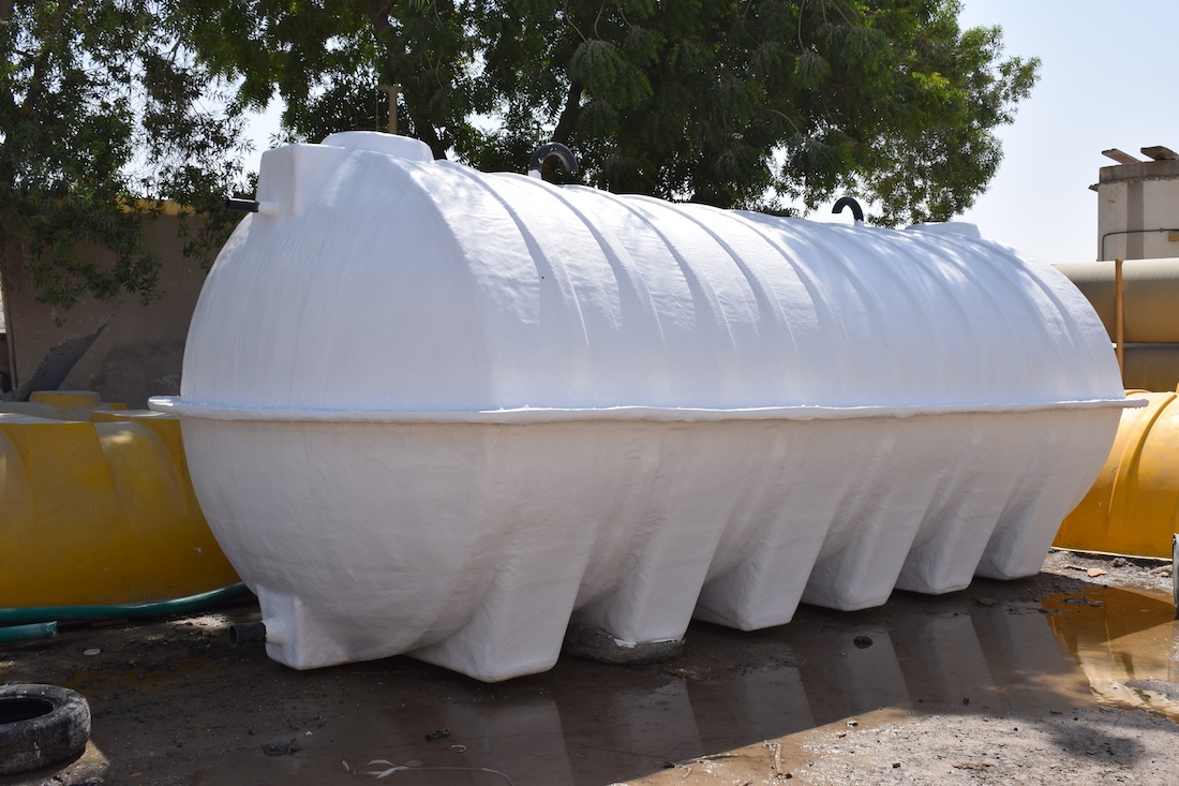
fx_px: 1277
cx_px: 590
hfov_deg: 49.6
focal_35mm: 39
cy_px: 393
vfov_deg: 34.2
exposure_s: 1/400
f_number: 10
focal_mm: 26
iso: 200
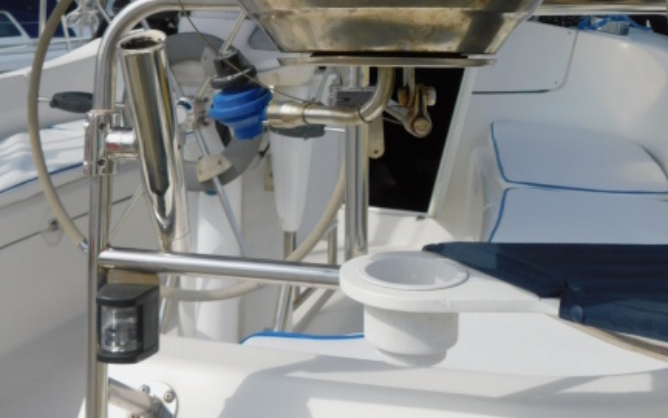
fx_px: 965
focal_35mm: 53
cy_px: -43
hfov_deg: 38.2
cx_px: 329
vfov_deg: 23.0
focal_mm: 6.3
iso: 125
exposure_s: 1/1500
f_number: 3.5
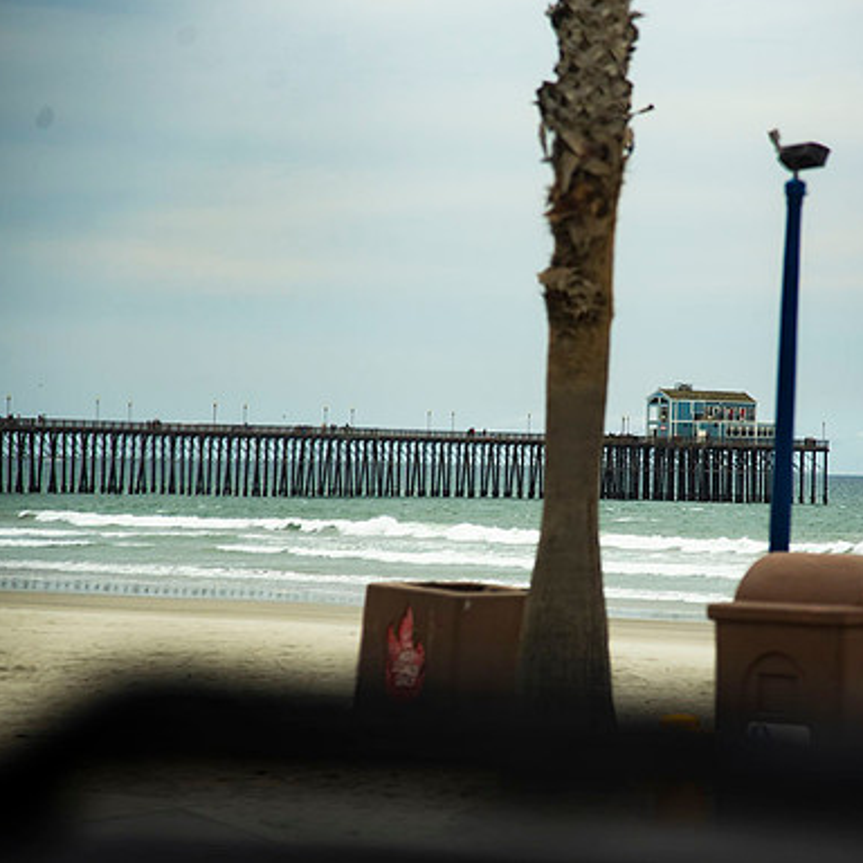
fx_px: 4344
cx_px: 555
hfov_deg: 11.3
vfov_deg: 11.3
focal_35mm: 154
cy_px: 430
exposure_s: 1/1250
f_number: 4
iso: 400
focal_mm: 120
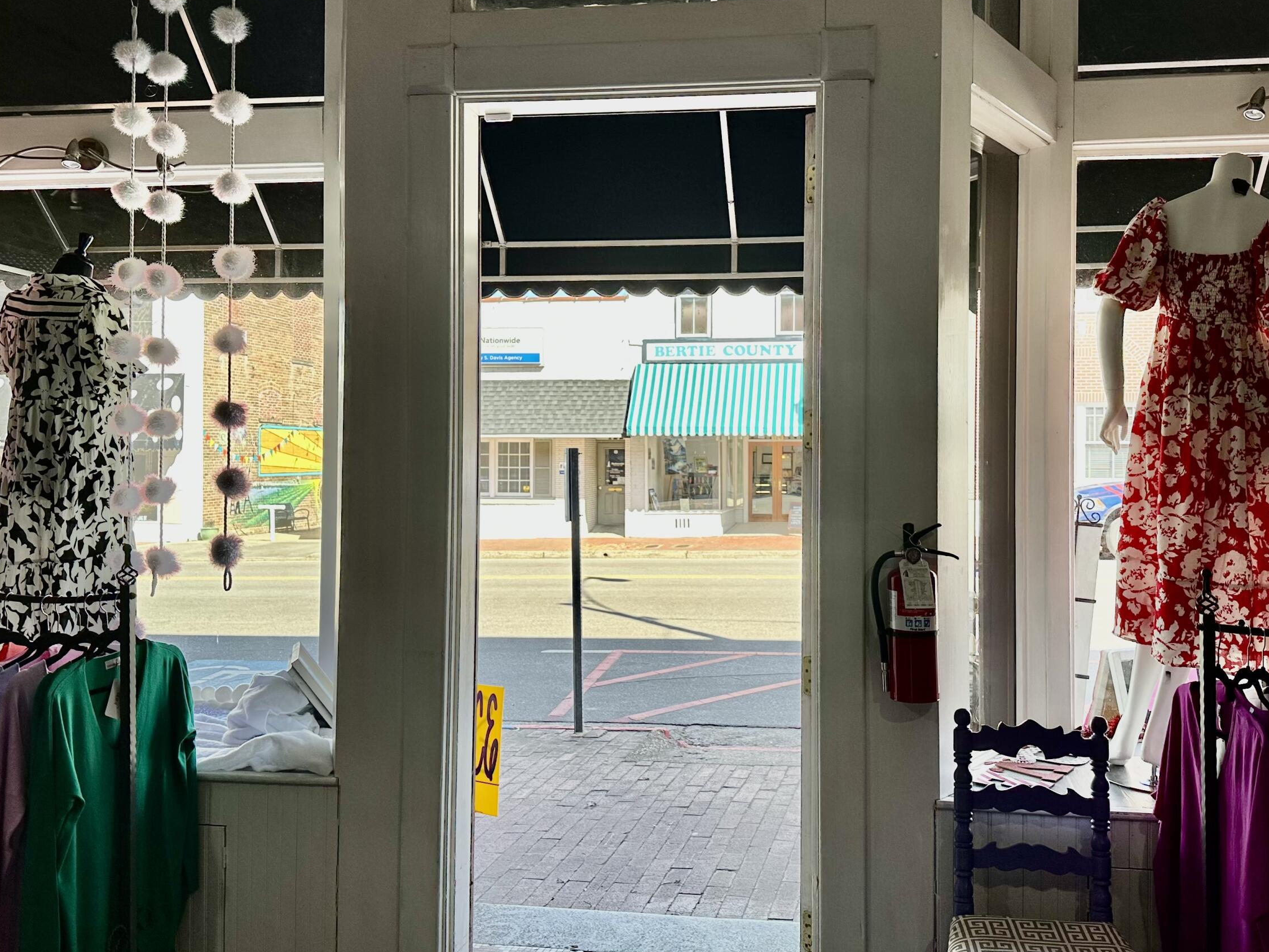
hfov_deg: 56.7
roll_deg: -0.2
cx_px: 699
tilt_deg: +0.4
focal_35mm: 32
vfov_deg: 44.1
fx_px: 1173
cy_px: 446
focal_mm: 6.86
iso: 80
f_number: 1.78
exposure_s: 1/564
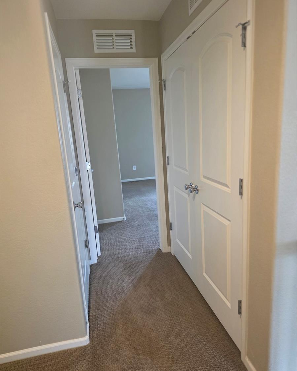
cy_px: 187
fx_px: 264
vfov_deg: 70.3
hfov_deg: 58.8
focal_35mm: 24
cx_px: 148
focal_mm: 6.3
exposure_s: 1/120
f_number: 1.7
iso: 1000
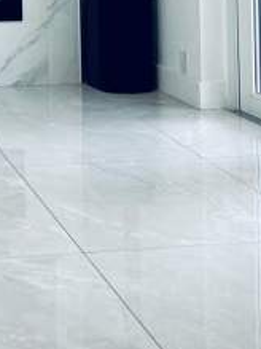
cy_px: -86
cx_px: -86
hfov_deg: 18.0
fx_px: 765
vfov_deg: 23.2
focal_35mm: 76
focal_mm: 5.7
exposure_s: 1/60
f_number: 1.5
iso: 64
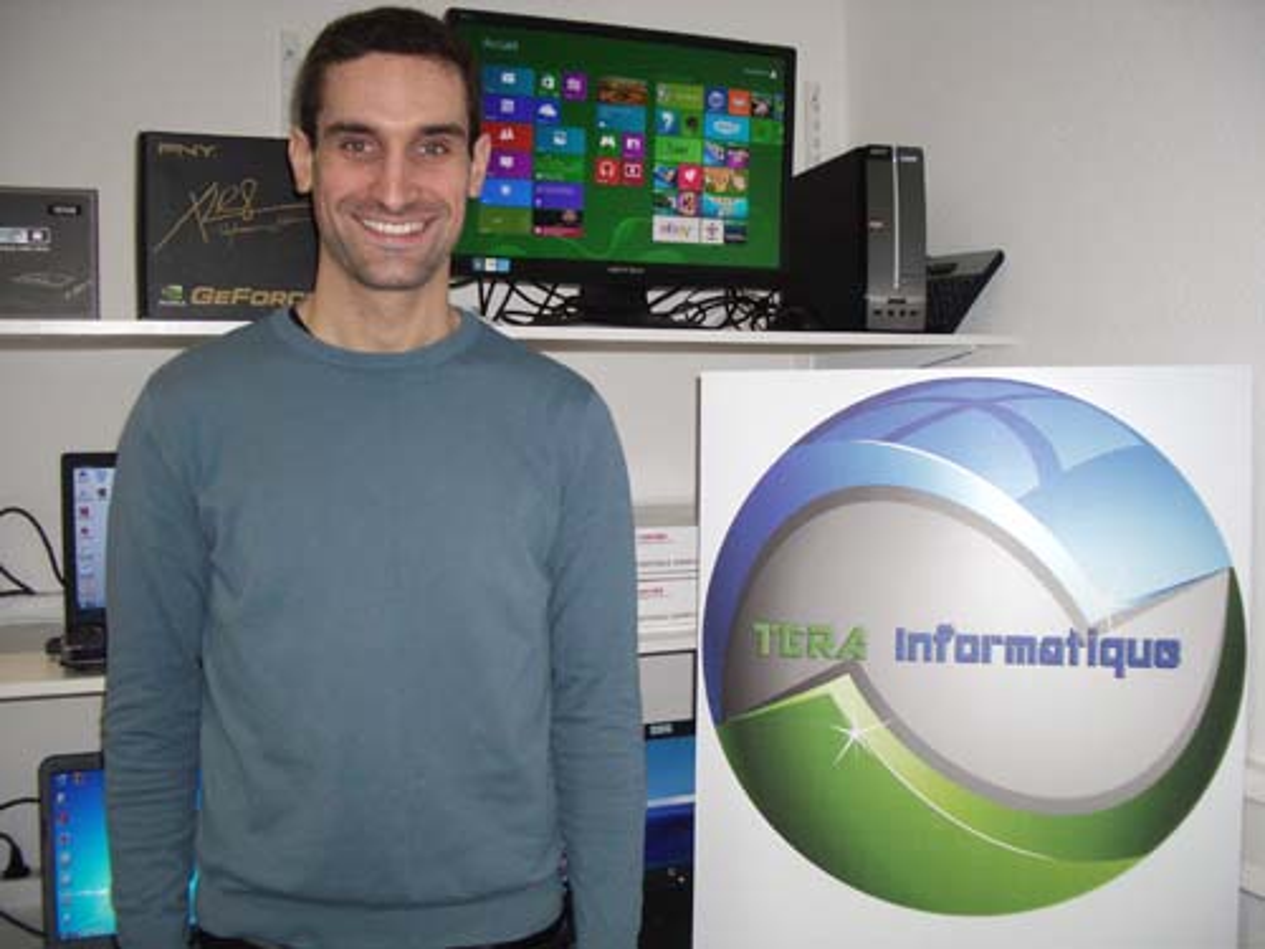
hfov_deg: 52.6
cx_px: 632
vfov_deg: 40.7
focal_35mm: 35
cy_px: 474
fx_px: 1279
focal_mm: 5.8
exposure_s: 1/60
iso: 200
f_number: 2.6
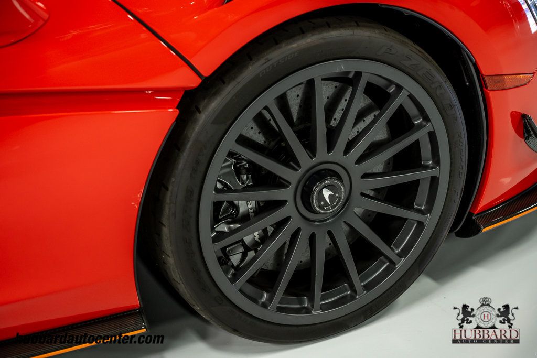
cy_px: 179
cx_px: 268
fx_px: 1044
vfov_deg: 19.5
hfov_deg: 28.8
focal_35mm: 70
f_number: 5
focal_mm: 70
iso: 800
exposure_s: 1/60
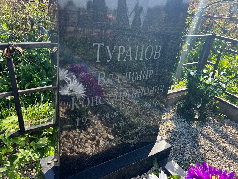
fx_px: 179
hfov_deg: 67.3
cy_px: 90
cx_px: 119
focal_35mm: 26
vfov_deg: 53.1
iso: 50
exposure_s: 1/814
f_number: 1.5
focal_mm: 5.7
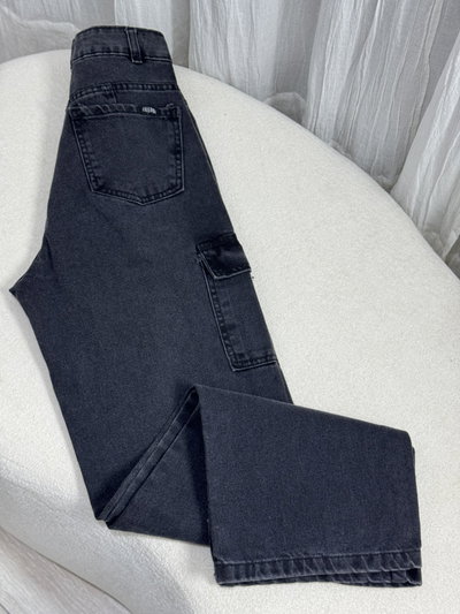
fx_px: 850
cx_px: 230
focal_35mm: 48
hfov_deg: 30.3
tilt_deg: -63.8
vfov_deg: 39.6
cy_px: 307
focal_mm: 6.76
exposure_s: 1/50
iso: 64
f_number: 1.78
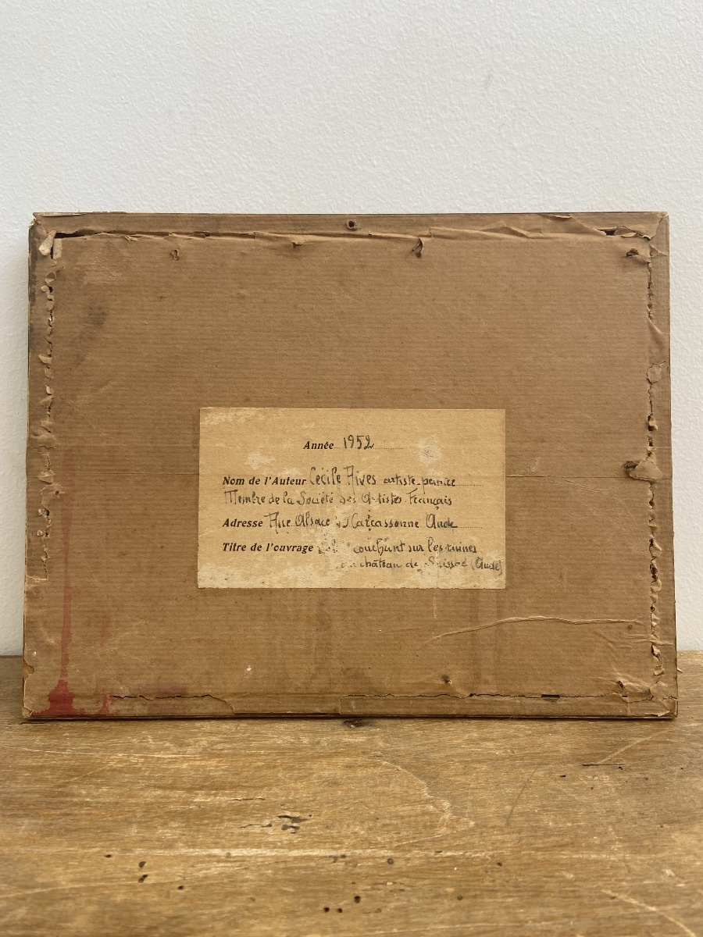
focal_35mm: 26
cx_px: 352
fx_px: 704
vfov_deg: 67.3
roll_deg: -0.4
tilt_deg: -10.6
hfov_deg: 53.1
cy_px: 468
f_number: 1.8
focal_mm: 4.25
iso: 40
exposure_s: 1/122
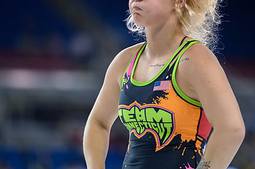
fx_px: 2379
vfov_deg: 4.1
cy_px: 69
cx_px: 138
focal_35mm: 336
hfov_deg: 6.1
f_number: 2.8
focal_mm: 200
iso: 2000
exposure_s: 1/640
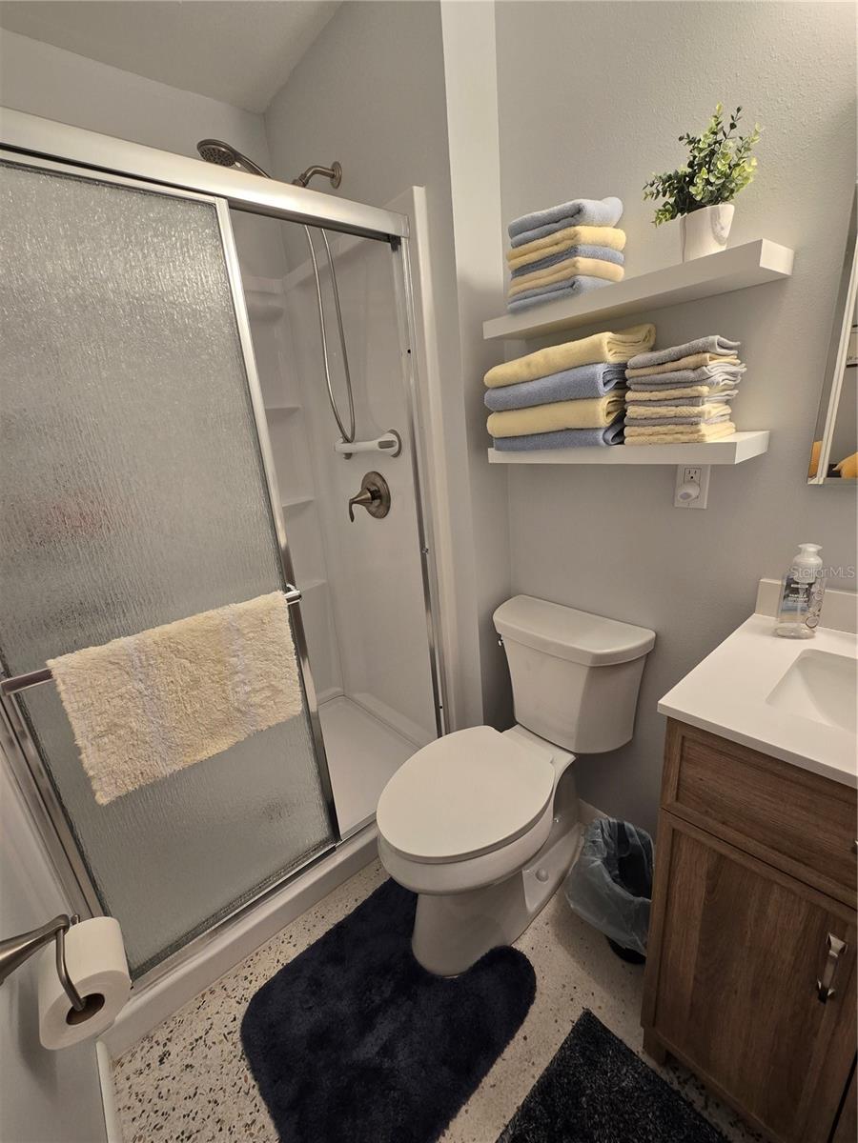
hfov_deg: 89.9
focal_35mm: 13
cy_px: 572
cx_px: 429
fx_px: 430
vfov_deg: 106.2
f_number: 2.2
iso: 125
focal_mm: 2.2
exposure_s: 1/60
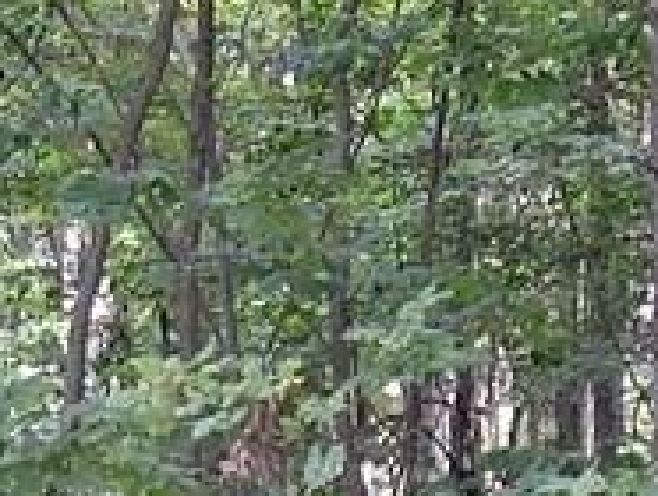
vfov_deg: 7.0
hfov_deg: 9.5
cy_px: 772
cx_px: 265
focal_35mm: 209
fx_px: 3978
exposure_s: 1/50
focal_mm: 6.2
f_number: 2.7
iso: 100
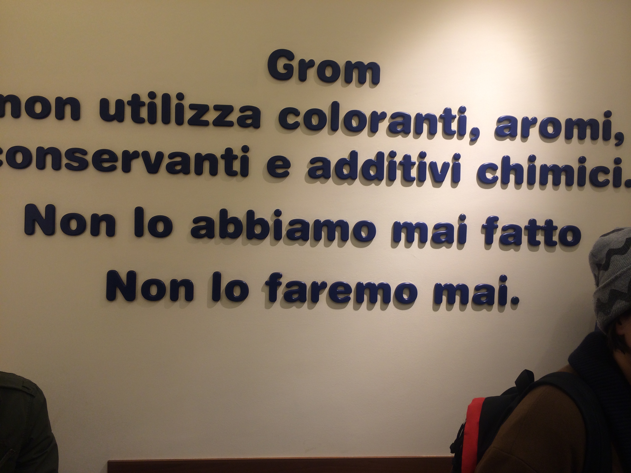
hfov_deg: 60.0
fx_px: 547
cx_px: 316
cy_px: 236
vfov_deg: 46.8
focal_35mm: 30
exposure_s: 1/50
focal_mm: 4.12
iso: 40
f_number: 2.2
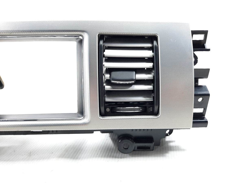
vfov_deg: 54.9
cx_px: 122
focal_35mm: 25
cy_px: 92
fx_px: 176
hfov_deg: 69.4
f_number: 2
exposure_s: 1/50
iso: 125
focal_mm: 4.6
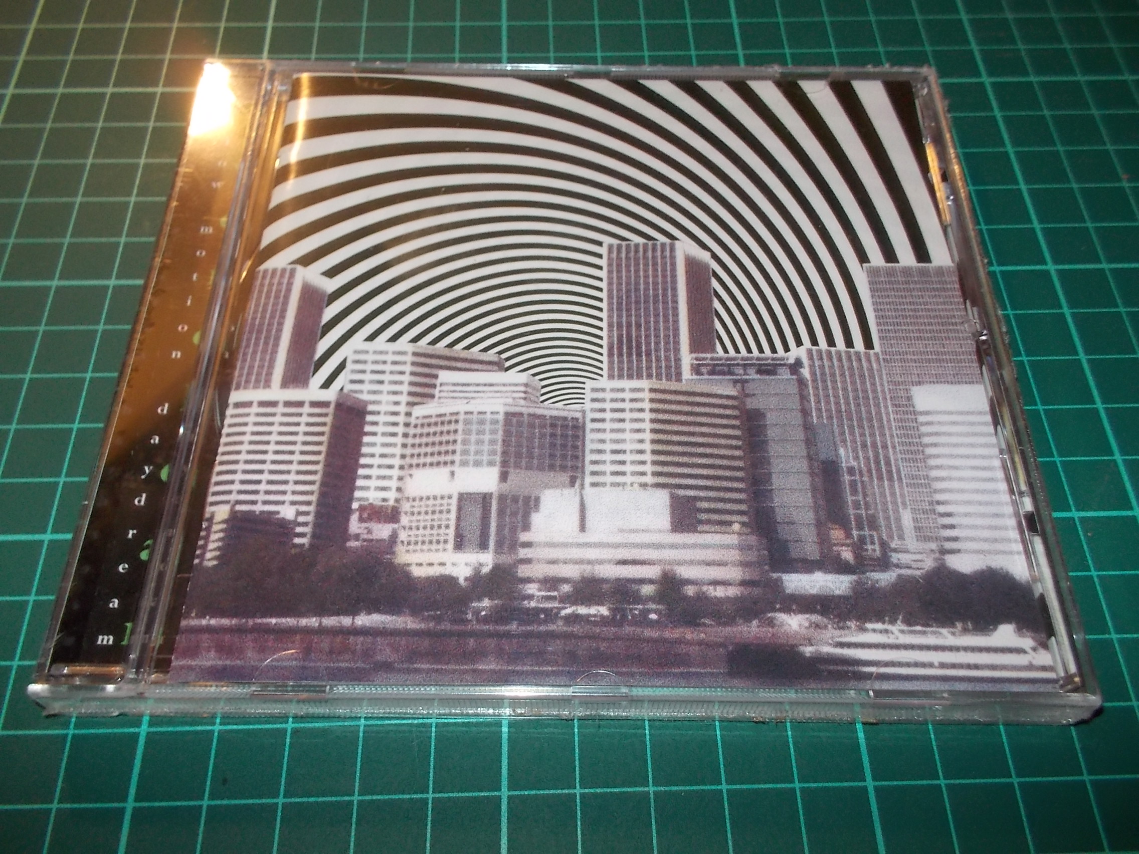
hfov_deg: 61.7
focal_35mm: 29
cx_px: 570
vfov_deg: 48.2
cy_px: 427
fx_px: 954
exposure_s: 1/30
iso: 200
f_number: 3.3
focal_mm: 4.1
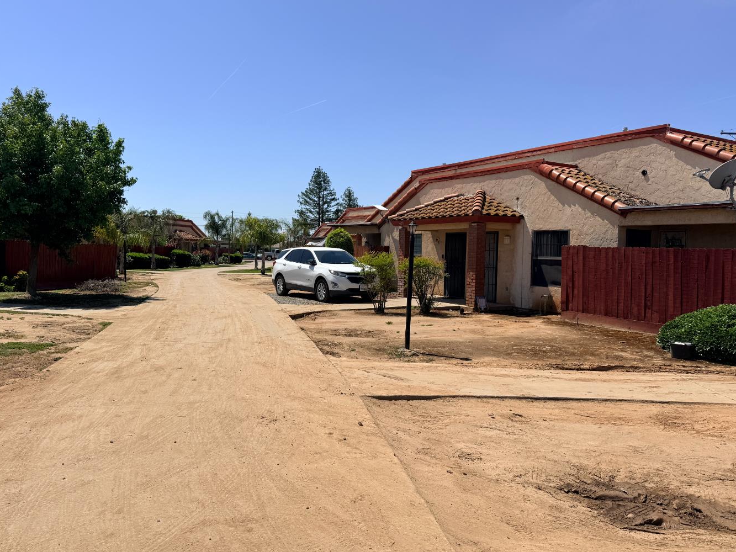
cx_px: 340
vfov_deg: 51.4
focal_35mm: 27
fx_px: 574
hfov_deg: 65.2
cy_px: 271
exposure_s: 1/7353
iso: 80
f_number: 1.78
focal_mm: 6.76
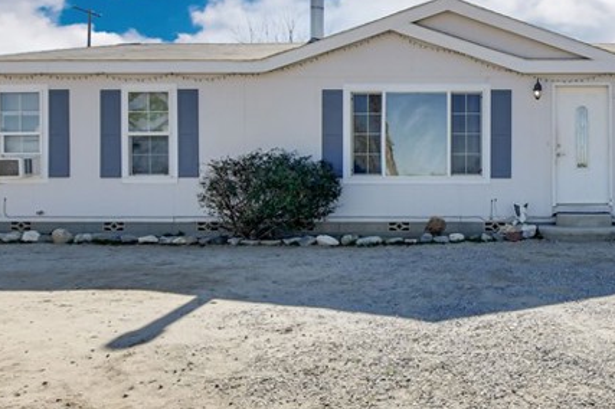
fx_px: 615
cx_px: 583
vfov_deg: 36.7
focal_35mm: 36
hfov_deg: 46.5
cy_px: 175
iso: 1250
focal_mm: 10
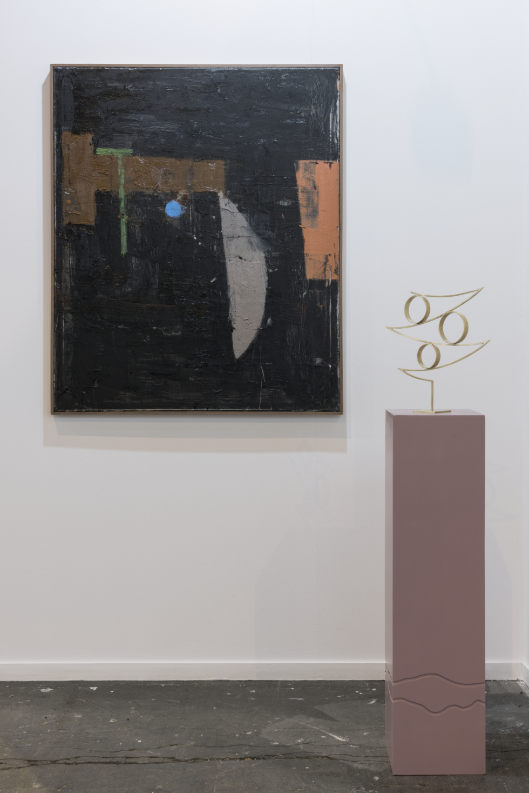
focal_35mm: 49
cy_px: 395
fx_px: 1078
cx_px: 269
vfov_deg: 40.3
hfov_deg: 27.6
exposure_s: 2.5
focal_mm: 48
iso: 64
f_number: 16
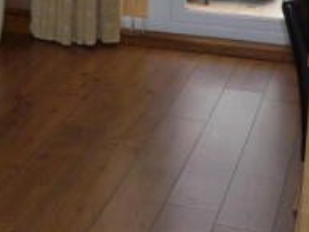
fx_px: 885
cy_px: -52
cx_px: -69
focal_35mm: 99
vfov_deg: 14.5
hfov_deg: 18.7
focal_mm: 5.5
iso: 160
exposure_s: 1/30
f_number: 2.8
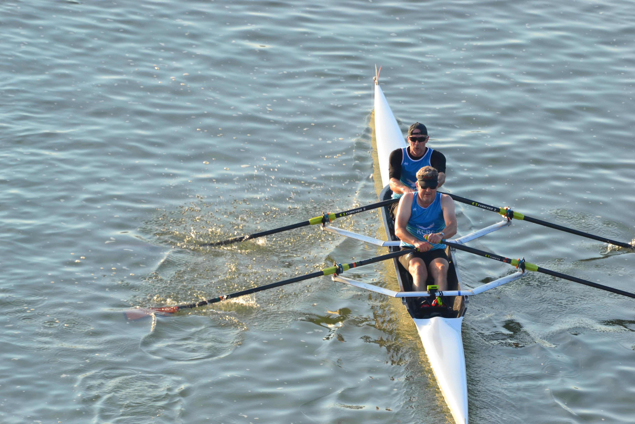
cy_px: 212
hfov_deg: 4.6
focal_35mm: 450
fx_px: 7937
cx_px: 318
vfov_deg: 3.1
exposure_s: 1/250
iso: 400
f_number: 10
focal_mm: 300
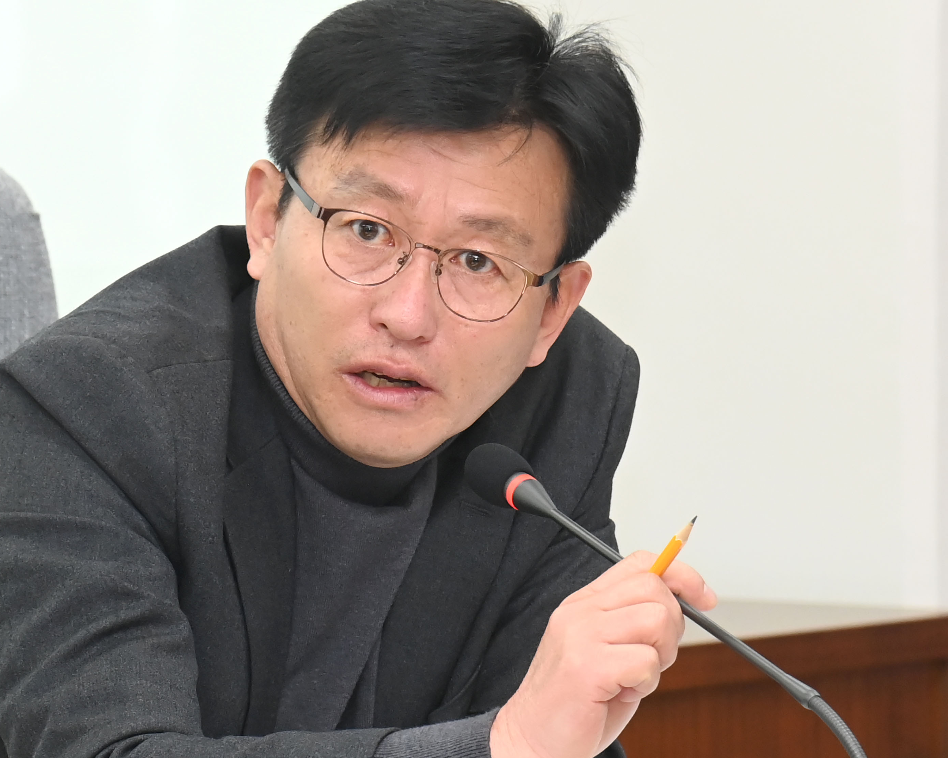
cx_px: 539
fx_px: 6313
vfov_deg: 6.9
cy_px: 484
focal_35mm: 225
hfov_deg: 8.6
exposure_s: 1/250
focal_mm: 120
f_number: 6.3
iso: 3200
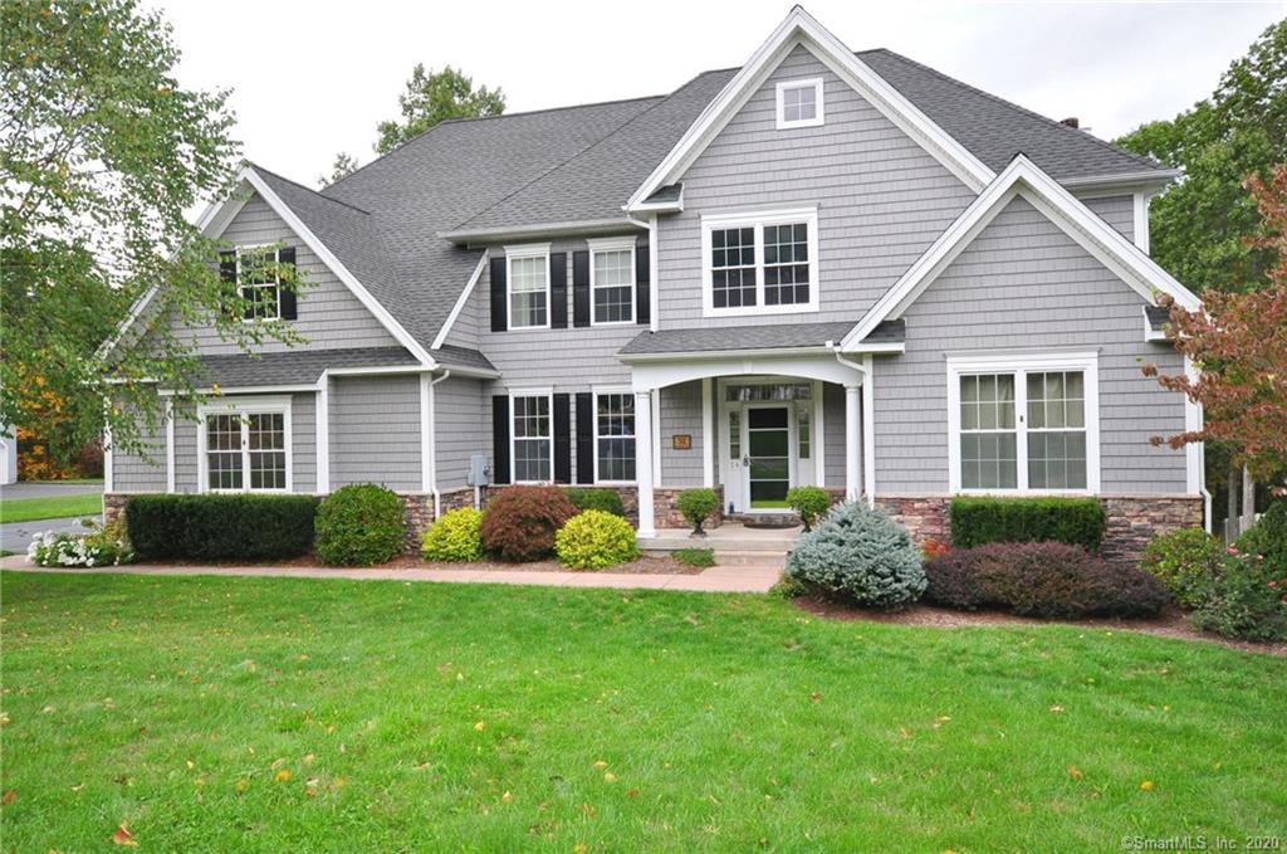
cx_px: 644
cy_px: 427
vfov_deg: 53.0
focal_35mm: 24
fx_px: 857
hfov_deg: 73.8
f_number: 8
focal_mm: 16
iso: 800
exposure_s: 1/250
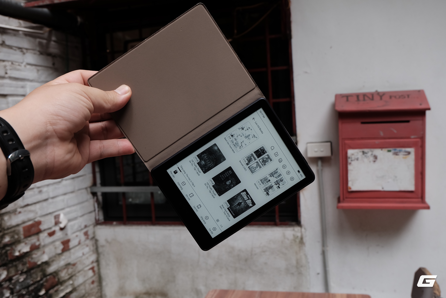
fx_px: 434
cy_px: 149
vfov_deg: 37.9
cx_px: 223
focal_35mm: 35
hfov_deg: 54.4
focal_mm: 23.2
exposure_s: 1/250
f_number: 6.4
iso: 400
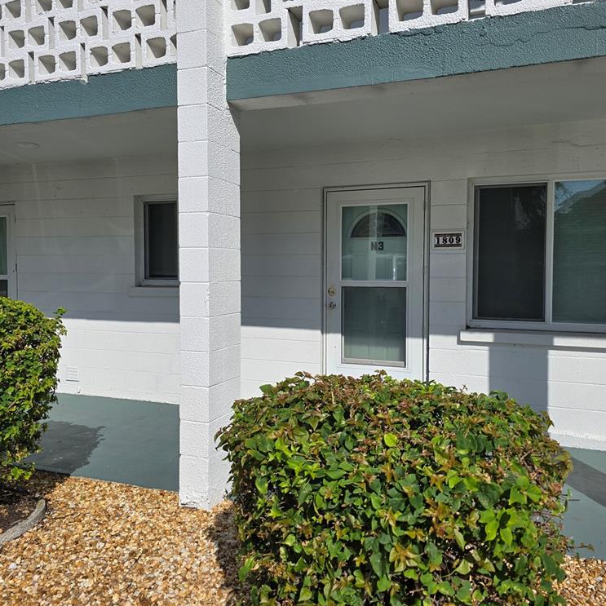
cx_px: 312
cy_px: 294
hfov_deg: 57.3
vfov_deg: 57.3
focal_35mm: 28
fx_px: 555
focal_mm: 6.3
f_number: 1.7
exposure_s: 1/1654
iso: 12
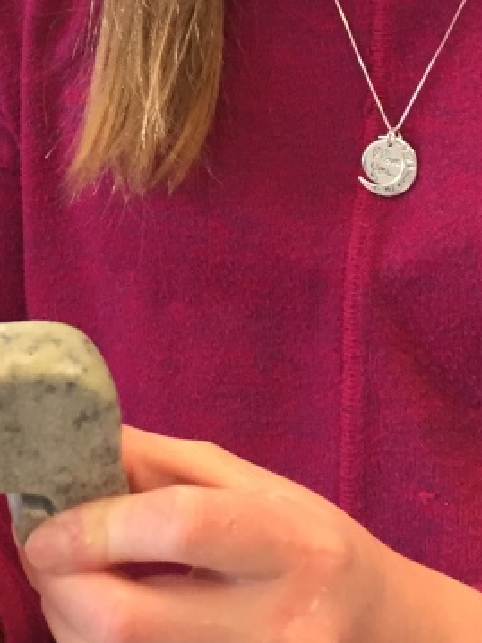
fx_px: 1802
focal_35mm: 97
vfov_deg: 19.7
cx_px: -179
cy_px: 7
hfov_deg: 14.5
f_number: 2.2
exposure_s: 1/30
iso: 50
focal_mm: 4.15
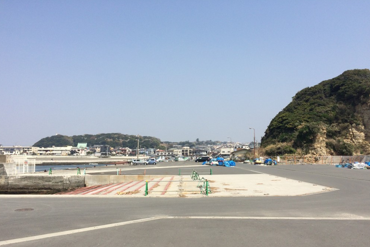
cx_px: 185
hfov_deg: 60.3
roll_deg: -0.6
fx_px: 319
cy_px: 141
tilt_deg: +0.6
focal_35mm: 31
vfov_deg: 42.2
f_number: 2.2
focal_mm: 4.15
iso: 32
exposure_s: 1/2933
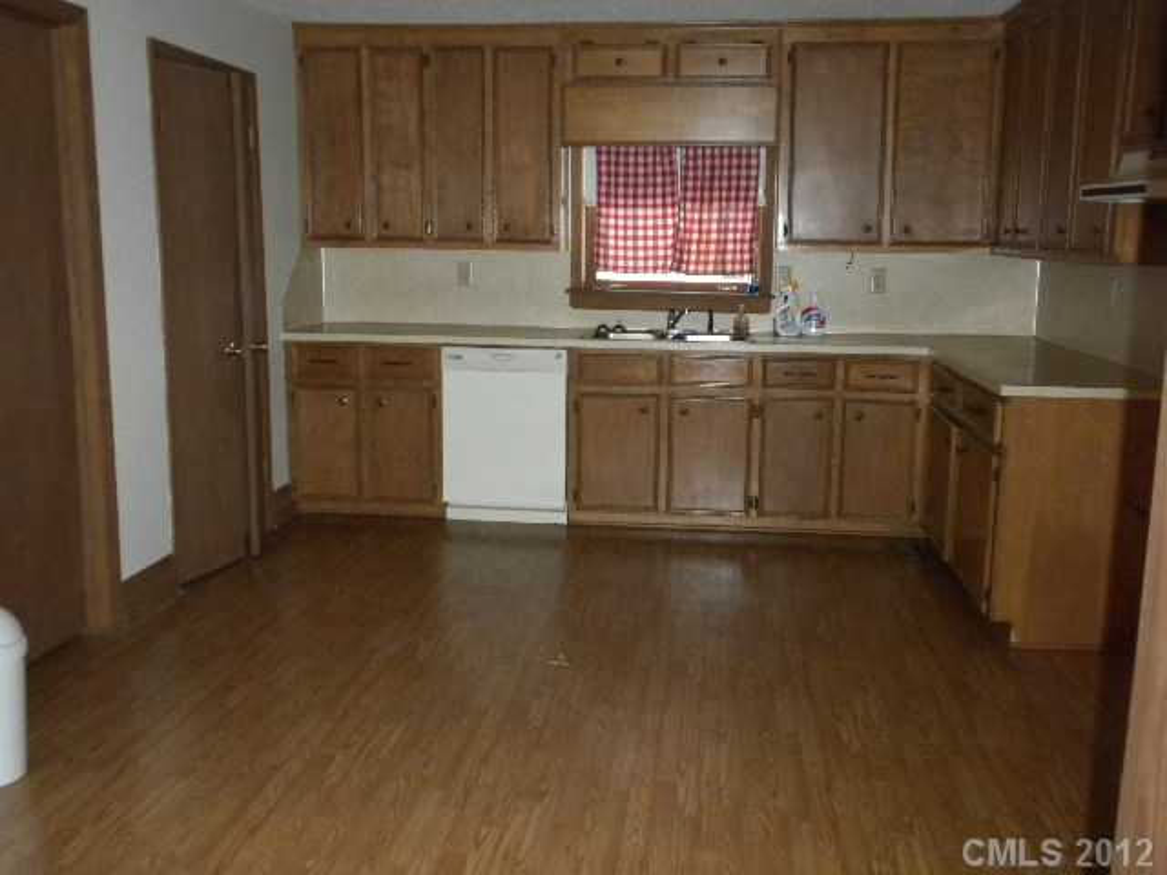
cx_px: 584
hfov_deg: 50.1
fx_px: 1247
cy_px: 438
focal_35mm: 37
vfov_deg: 38.7
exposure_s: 1/30
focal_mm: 6.6
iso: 413
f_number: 3.5
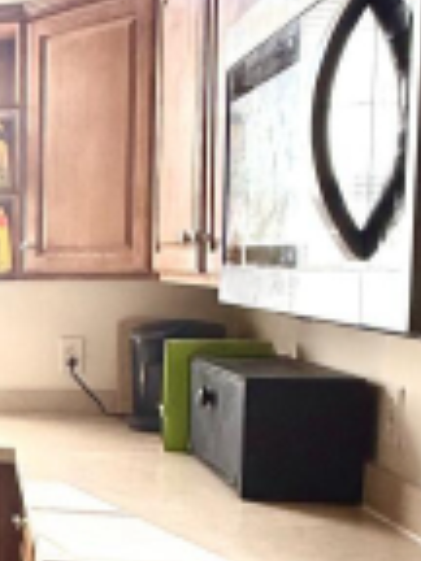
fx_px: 1054
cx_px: -402
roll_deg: +0.7
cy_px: 364
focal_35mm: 65
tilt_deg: -3.7
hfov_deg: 17.1
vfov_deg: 29.7
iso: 50
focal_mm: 2.22
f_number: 2.2
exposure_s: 1/141
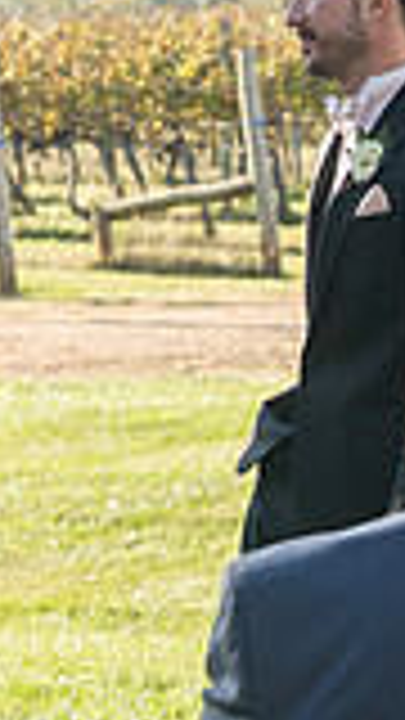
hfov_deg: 4.2
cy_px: 283
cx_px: -808
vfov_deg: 7.8
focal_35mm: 278
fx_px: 5307
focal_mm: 70
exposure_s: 1/500
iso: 500
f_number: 5.6
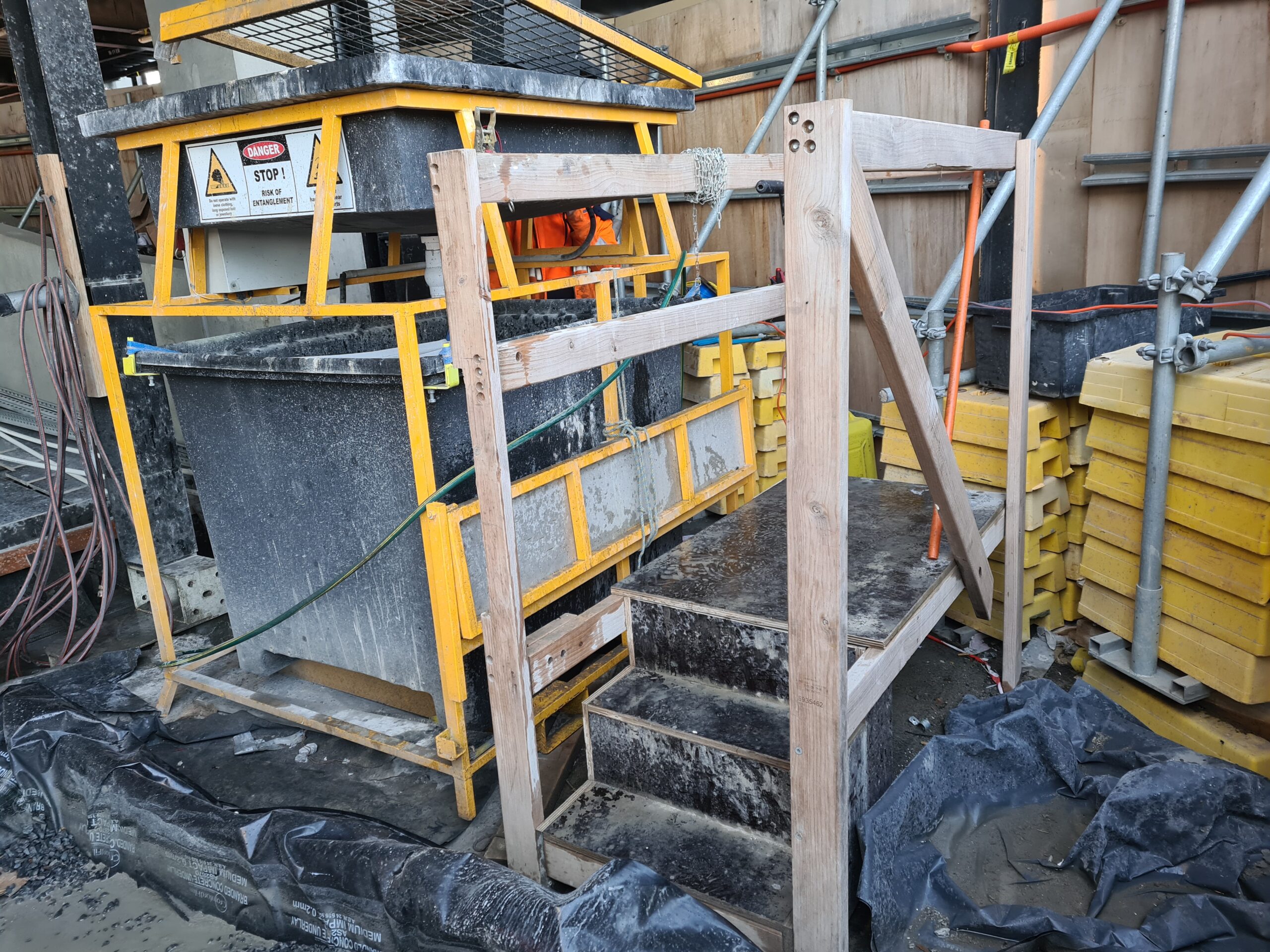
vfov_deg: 53.1
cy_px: 476
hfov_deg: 67.3
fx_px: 954
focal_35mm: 26
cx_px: 635
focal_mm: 5.4
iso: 125
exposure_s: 1/50
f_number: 1.8
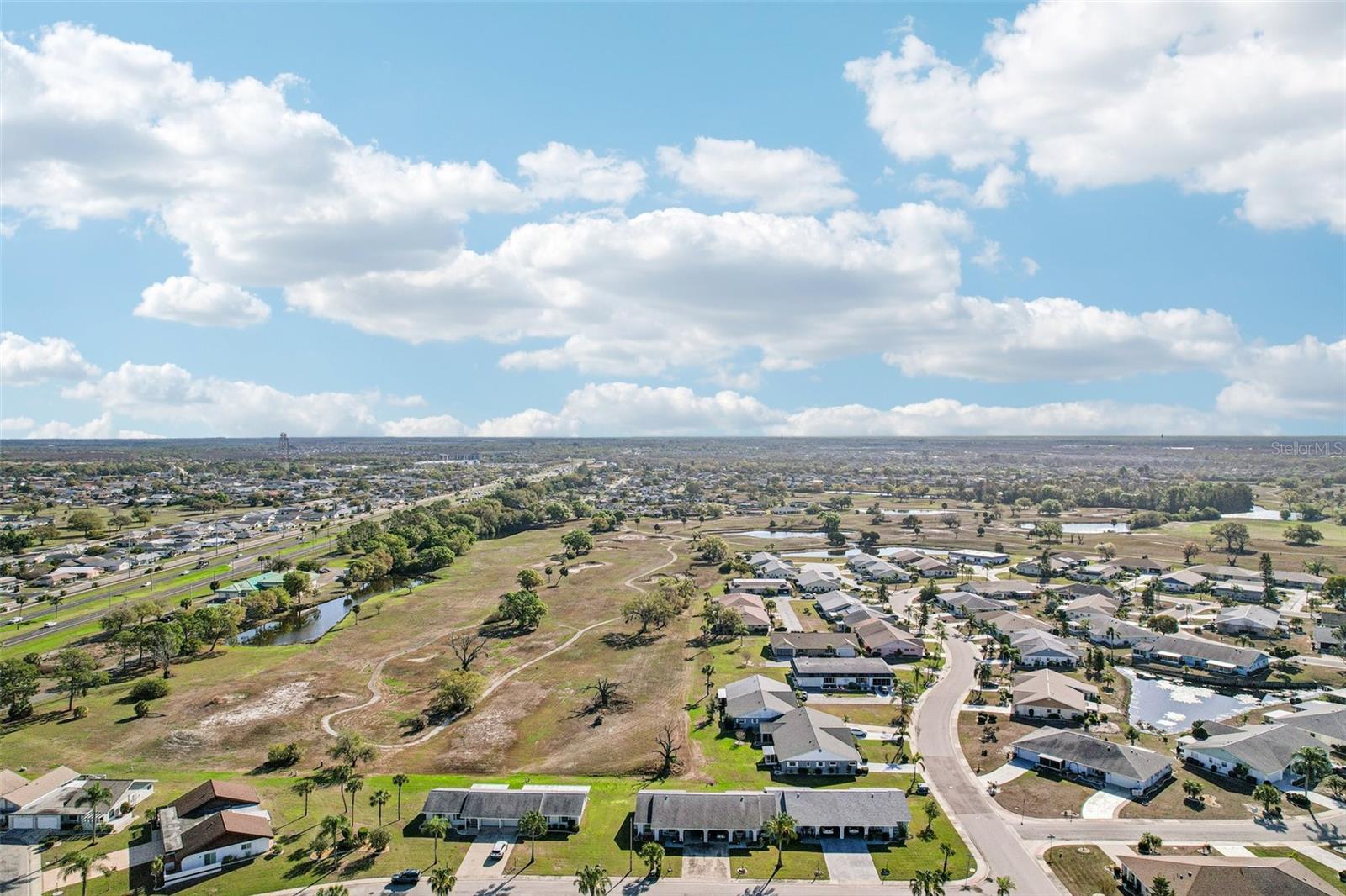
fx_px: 822
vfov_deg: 57.2
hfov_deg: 78.6
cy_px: 448
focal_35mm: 22
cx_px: 673
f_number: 2.8
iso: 120
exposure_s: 1/5000
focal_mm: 8.4
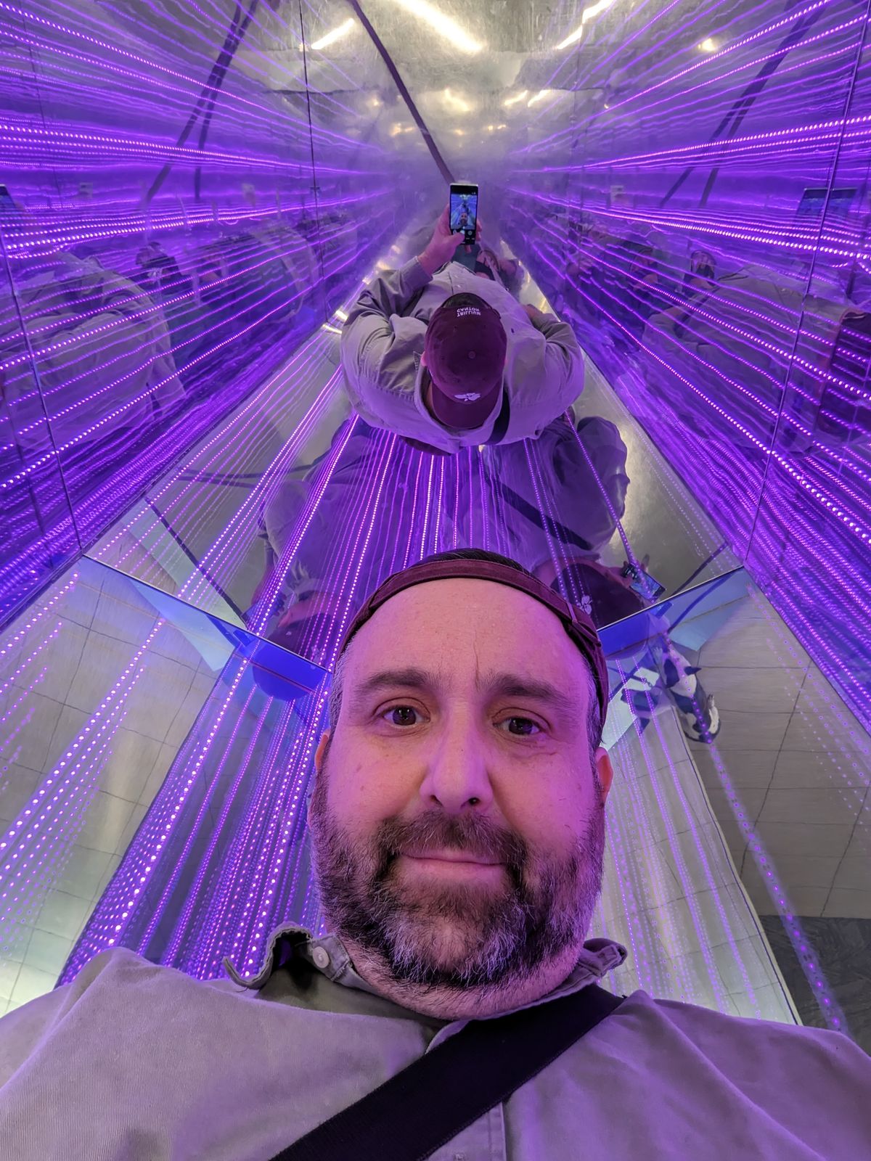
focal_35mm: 21
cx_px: 436
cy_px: 580
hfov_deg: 63.4
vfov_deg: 79.0
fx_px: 705
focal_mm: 2.74
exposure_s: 1/120
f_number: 2.2
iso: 60
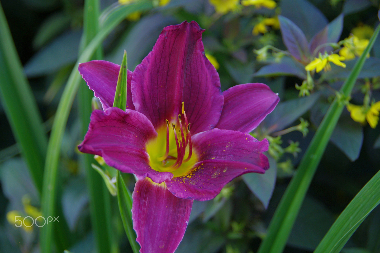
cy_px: 126
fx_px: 1339
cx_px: 190
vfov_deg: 10.8
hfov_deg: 16.2
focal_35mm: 127
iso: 200
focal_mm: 85
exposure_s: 1/40
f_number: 5.6
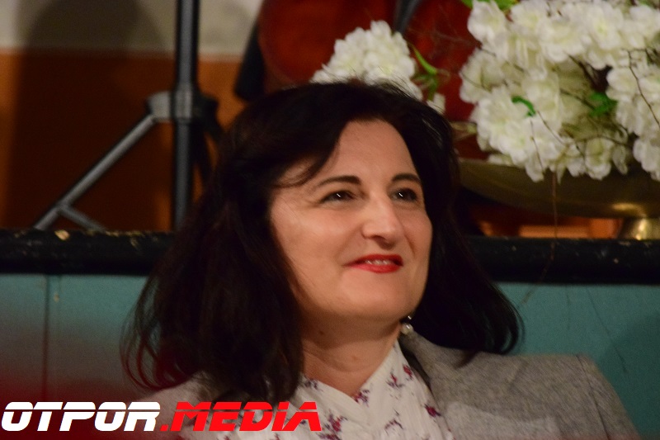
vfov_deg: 5.5
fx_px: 4536
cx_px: 330
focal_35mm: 248
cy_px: 220
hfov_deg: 8.3
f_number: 5.3
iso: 6400
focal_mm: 165
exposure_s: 1/60
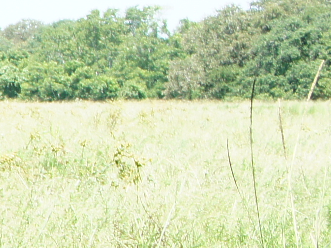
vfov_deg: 5.7
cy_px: 297
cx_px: -778
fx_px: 2498
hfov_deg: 6.6
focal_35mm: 261
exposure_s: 1/125
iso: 320
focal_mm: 27
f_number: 10
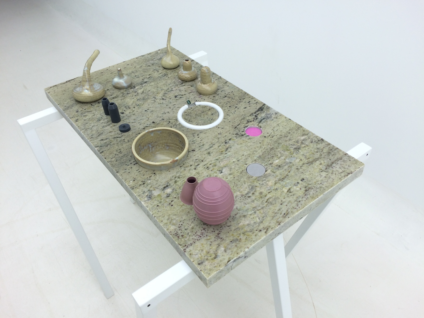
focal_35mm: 29
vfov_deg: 48.2
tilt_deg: -43.7
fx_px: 355
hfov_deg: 61.7
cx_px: 212
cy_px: 159
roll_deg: +2.7
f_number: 2.2
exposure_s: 1/130
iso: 32
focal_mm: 4.15
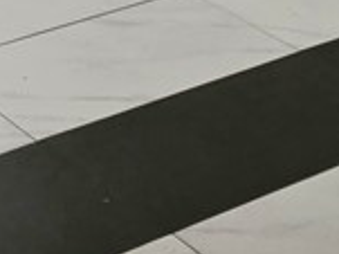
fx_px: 1527
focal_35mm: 156
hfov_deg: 12.4
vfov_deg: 7.9
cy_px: -553
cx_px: -76
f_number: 1.7
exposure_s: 1/120
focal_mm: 6.3
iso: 500
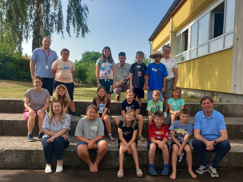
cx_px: 129
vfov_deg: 41.7
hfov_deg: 53.9
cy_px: 104
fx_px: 239
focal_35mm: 34
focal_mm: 4
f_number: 1.8
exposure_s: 1/260
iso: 20
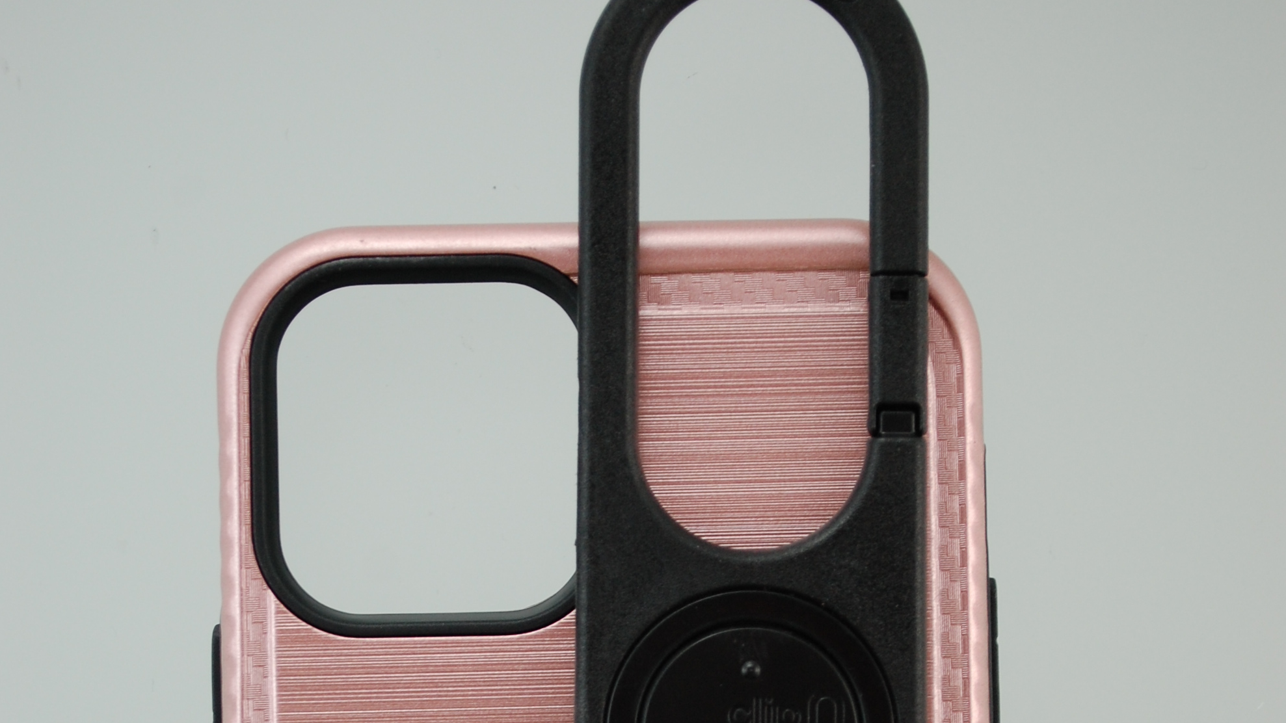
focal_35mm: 86
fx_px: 2933
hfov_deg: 24.7
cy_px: 828
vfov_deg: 13.7
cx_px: 639
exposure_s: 1/60
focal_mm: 36
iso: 400
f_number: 5.3
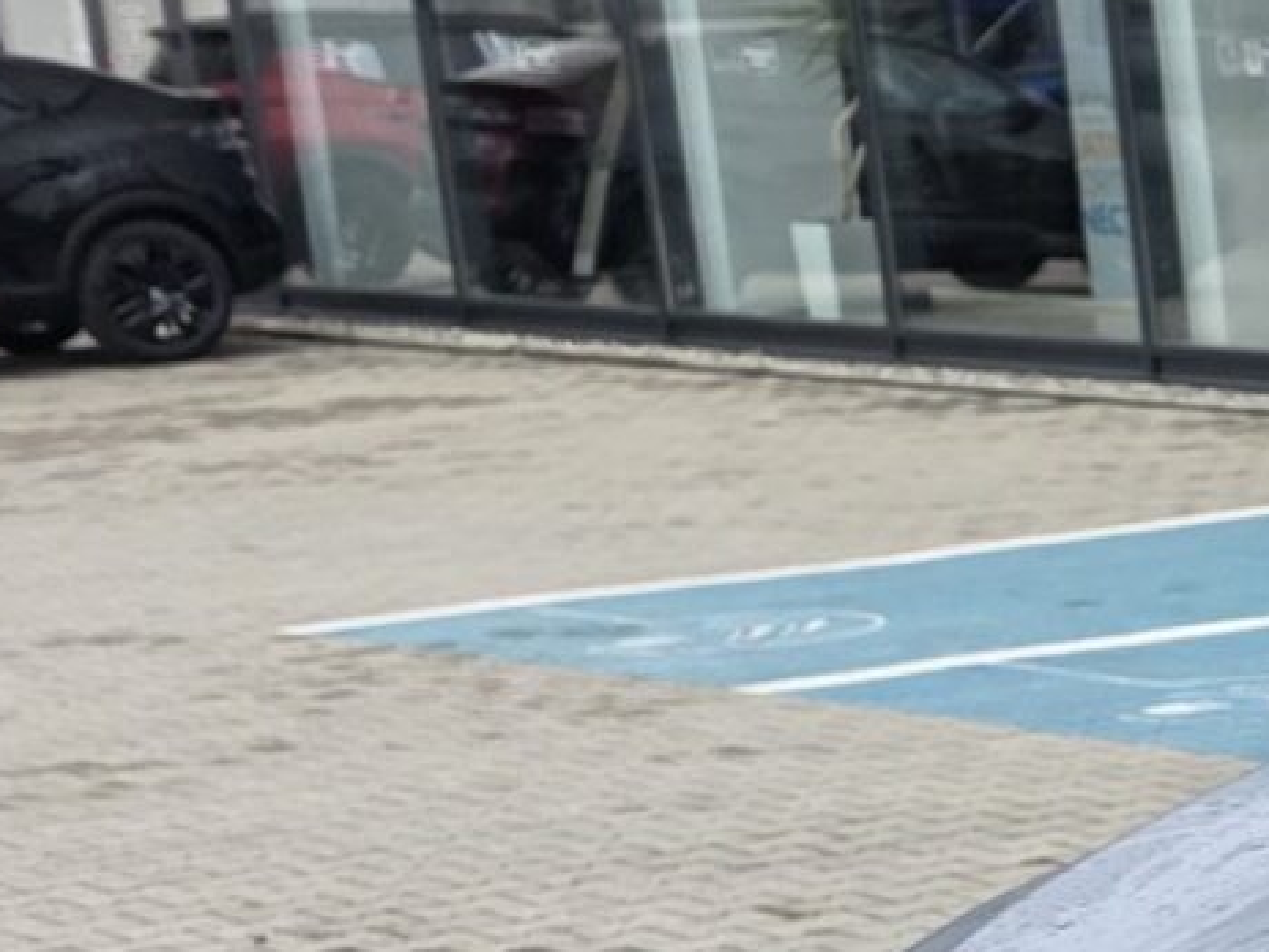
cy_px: 1179
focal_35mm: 127
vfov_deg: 11.4
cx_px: 2727
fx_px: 4656
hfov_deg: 13.0
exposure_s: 1/180
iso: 50
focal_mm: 6.3
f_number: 1.7
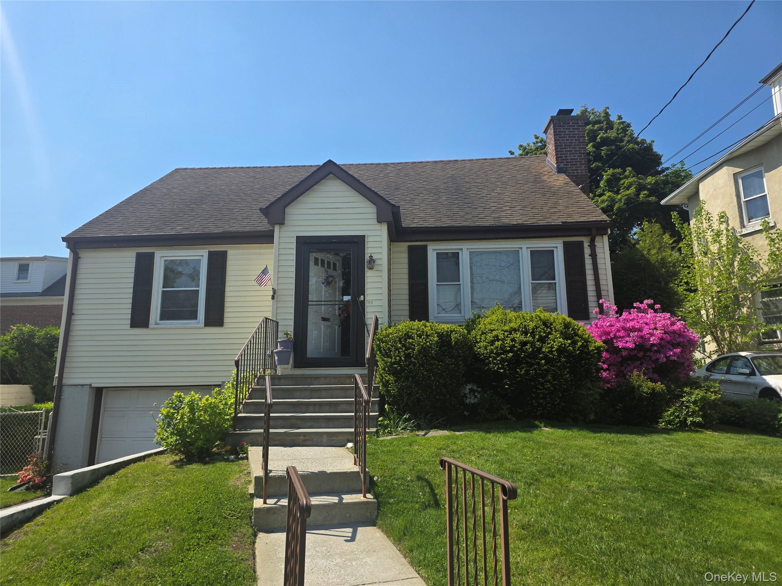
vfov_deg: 58.9
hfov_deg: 73.9
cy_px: 293
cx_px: 391
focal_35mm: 23
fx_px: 520
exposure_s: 1/5958
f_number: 1.7
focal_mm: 6.3
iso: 80
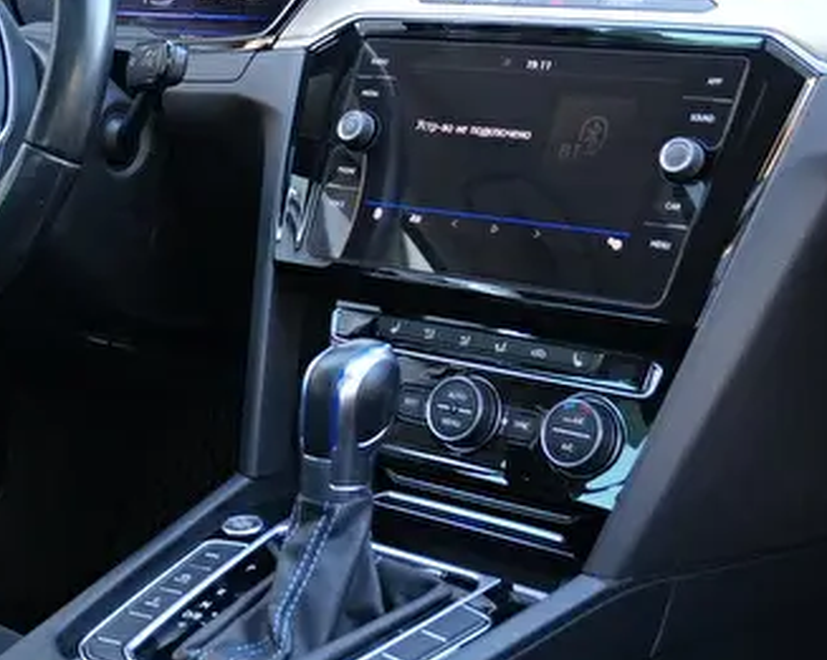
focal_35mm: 86
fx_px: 2107
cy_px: 254
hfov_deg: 21.5
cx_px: 5
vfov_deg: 17.8
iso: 3200
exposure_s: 1/160
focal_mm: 25
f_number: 4.5
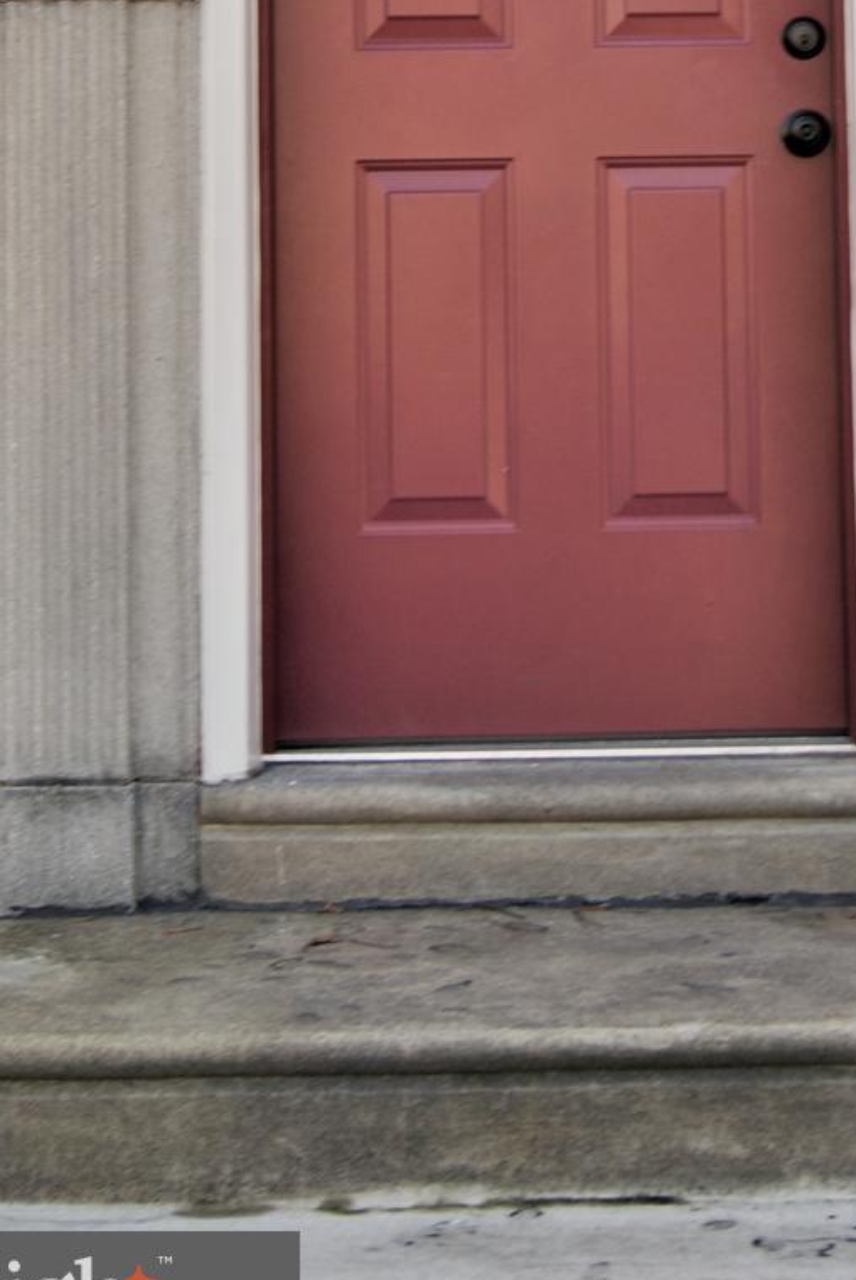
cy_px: 76
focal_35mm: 91
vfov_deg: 21.7
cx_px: 745
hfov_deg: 14.9
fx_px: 3240
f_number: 7.1
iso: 100
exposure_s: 1/60
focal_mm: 30
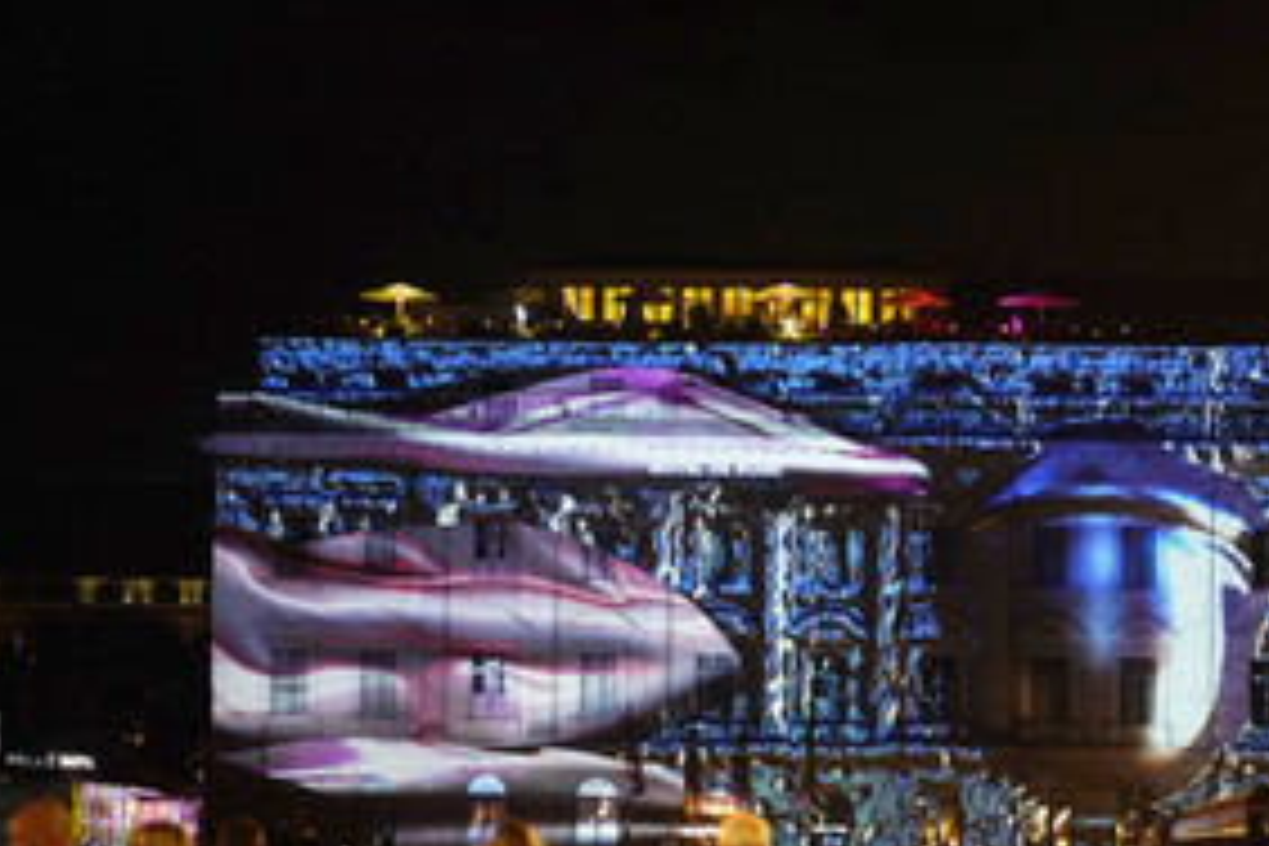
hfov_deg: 15.0
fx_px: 4794
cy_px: 630
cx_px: 979
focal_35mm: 136
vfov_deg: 10.1
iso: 1600
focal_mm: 85
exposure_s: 1/60
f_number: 2
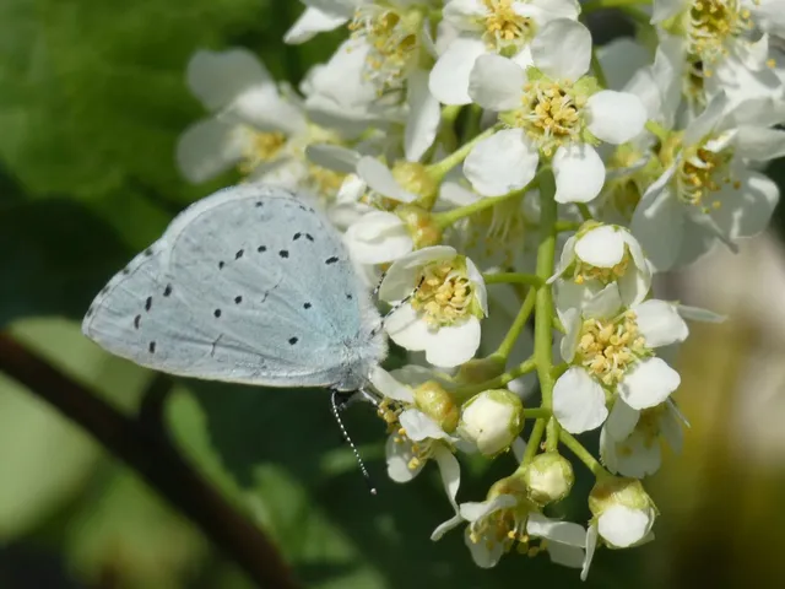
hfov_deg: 12.3
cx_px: 392
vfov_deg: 9.3
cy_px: 294
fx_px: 3628
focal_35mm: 160
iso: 80
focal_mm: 28.8
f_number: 5.4
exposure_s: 1/200
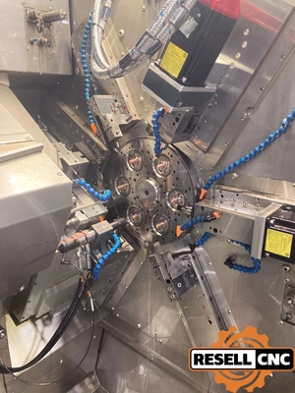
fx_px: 318
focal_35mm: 28
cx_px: 148
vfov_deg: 63.4
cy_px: 196
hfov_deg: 49.7
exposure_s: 1/60
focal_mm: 3.99
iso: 320
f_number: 1.8
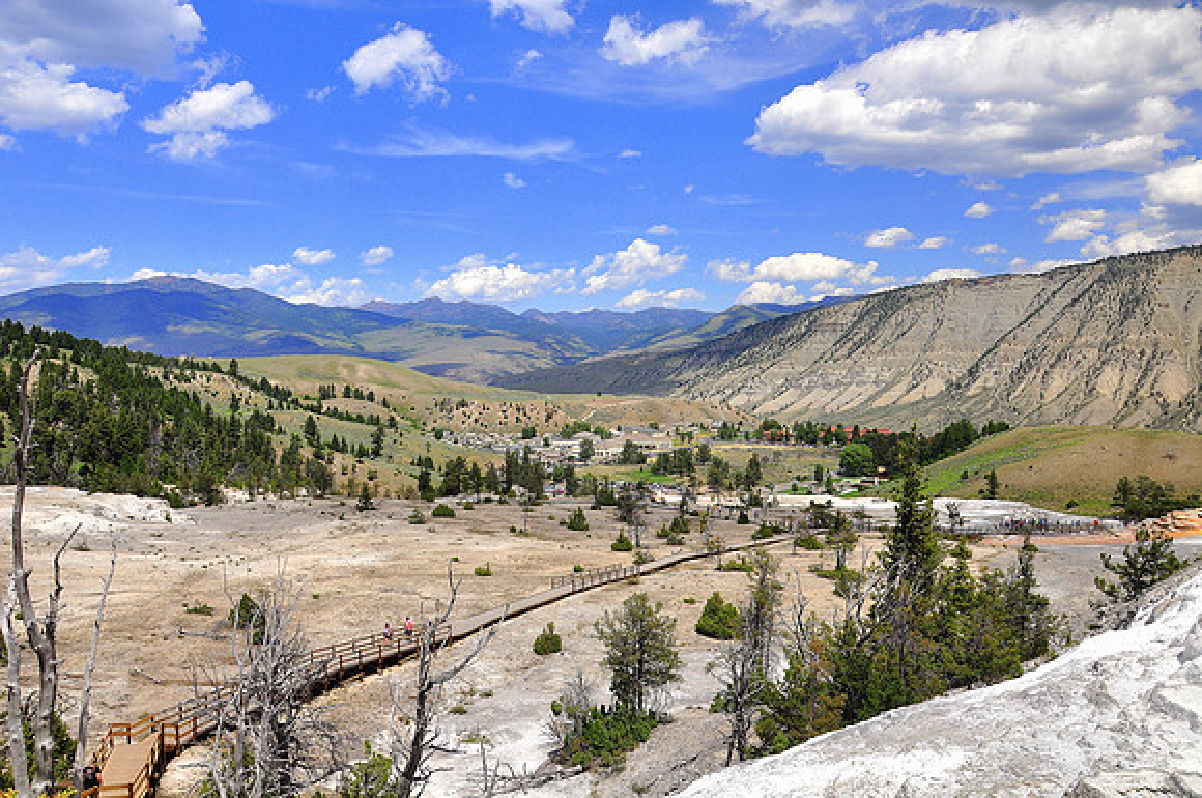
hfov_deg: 67.5
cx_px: 601
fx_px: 900
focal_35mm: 27
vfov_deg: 47.8
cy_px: 399
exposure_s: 1/320
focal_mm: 18
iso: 200
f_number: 9
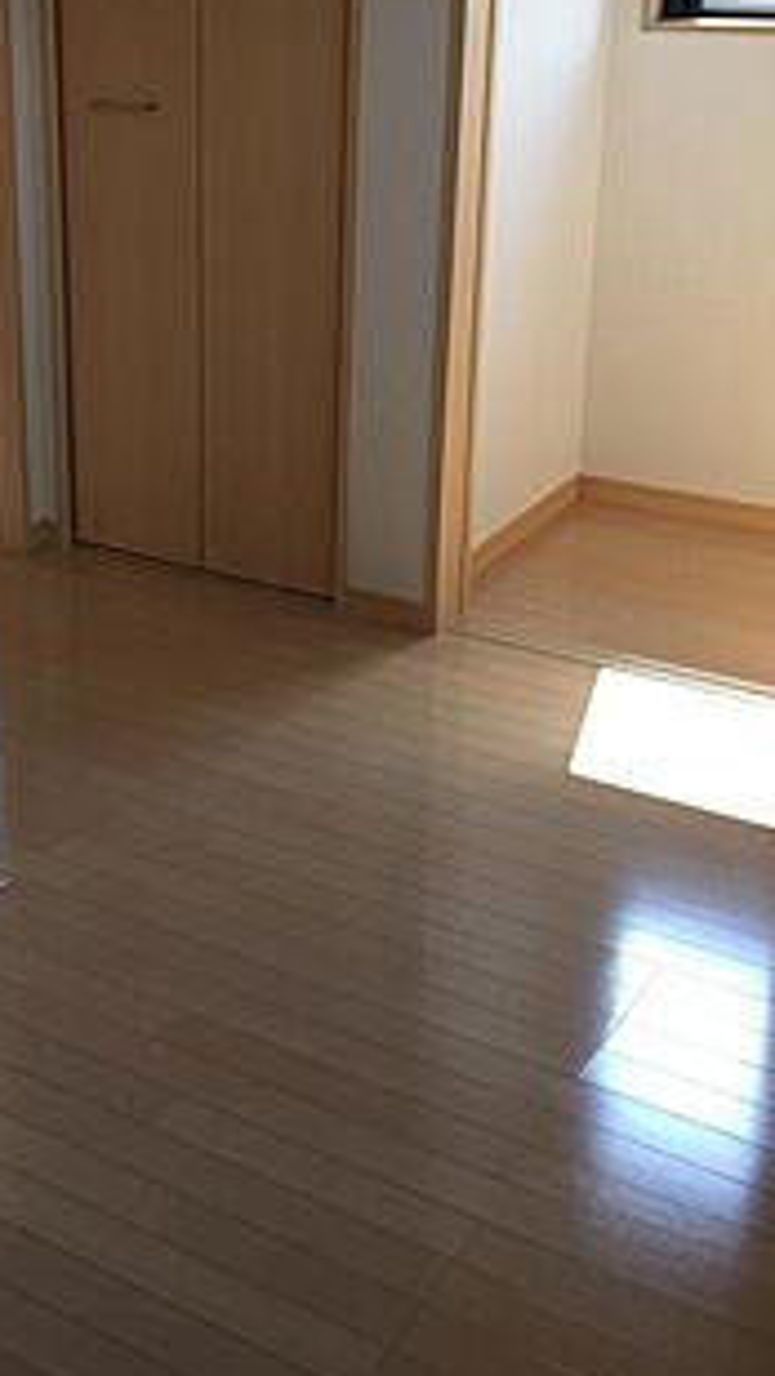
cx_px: 116
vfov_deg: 41.9
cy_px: 543
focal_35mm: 49
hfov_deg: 23.9
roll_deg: +1.3
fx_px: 1789
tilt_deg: -21.3
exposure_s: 1/120
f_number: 2.2
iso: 32
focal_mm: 4.15
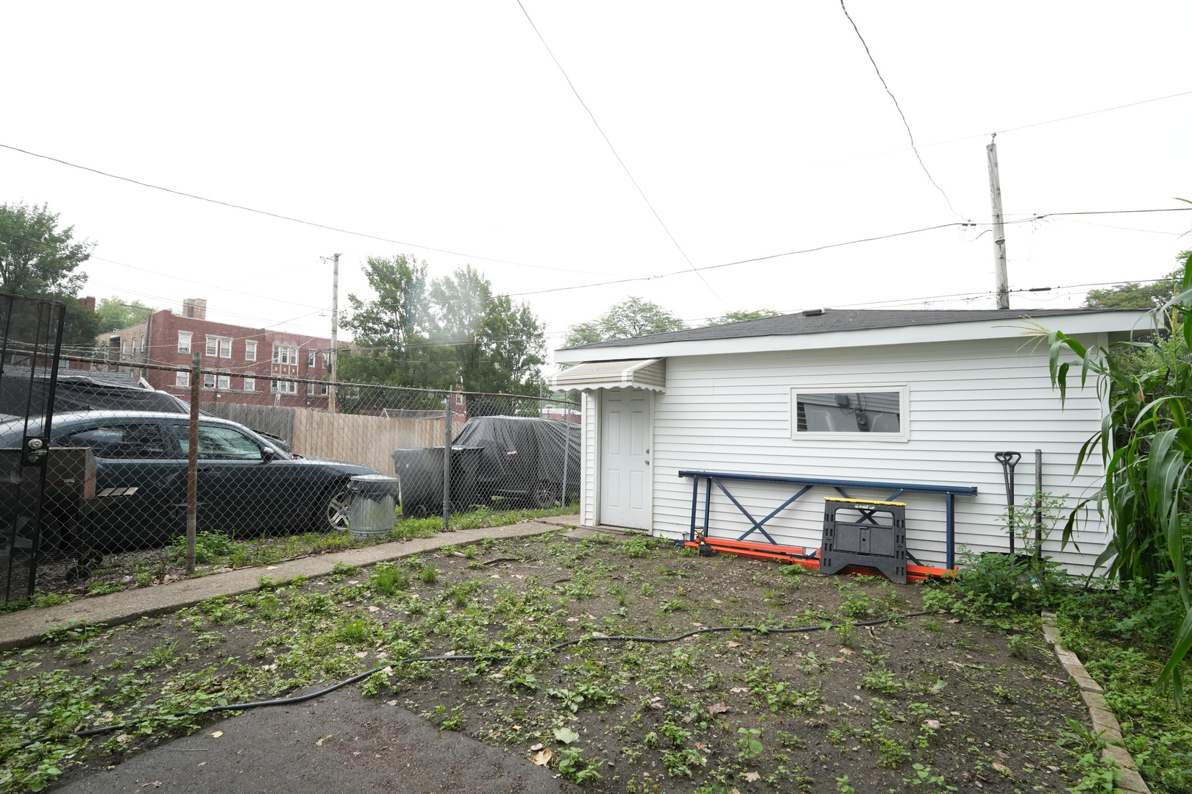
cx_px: 596
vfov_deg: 77.3
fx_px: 497
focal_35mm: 15
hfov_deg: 100.4
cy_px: 397
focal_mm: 10
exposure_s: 1/125
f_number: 5.6
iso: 800
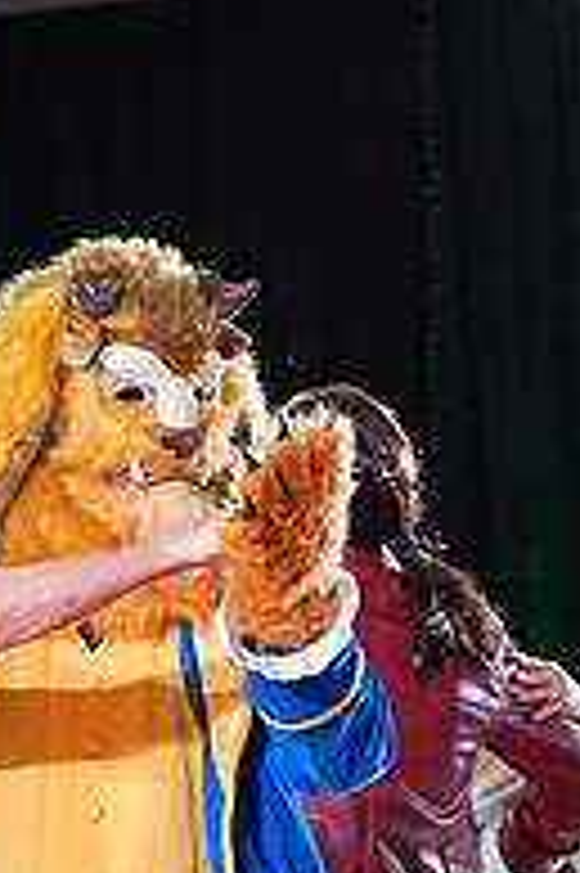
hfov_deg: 4.9
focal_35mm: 278
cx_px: -128
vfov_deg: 7.3
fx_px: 6730
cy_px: 1084
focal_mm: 93
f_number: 5
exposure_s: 1/400
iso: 6400
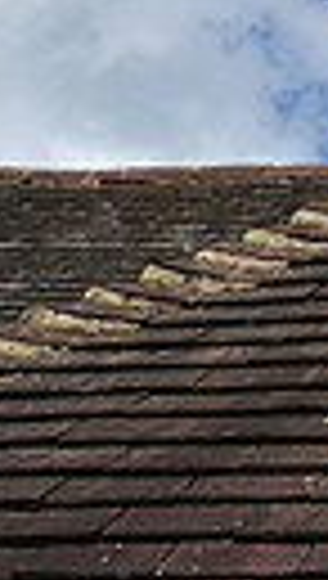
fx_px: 2093
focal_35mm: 136
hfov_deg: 7.6
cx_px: 1051
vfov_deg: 15.8
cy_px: 342
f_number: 7.1
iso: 320
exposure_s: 1/1600
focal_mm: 29
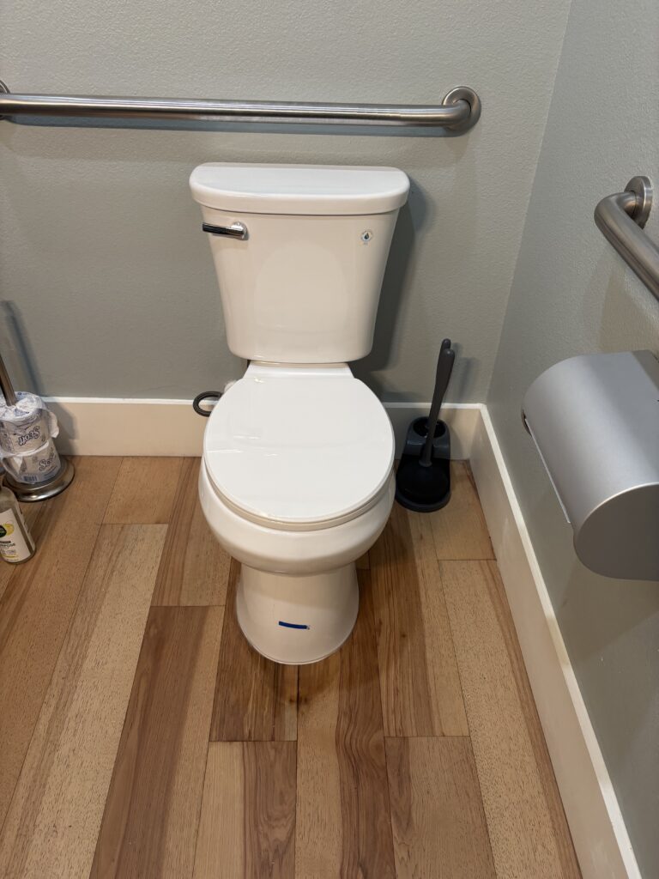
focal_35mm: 26
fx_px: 660
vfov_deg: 67.3
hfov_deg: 53.1
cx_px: 330
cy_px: 440
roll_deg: -1.9
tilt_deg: -40.0
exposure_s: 1/60
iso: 125
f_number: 1.6
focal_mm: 5.96
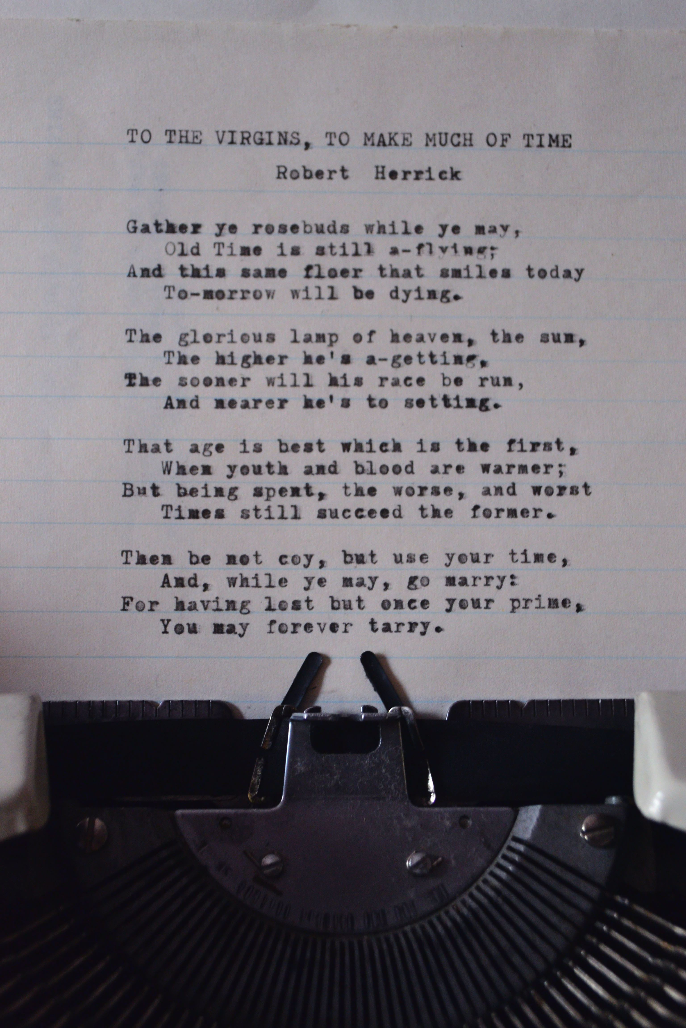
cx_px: 343
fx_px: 1200
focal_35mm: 42
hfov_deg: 31.9
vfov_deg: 46.4
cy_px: 514
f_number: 7.1
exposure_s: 1/8
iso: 1600
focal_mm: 28
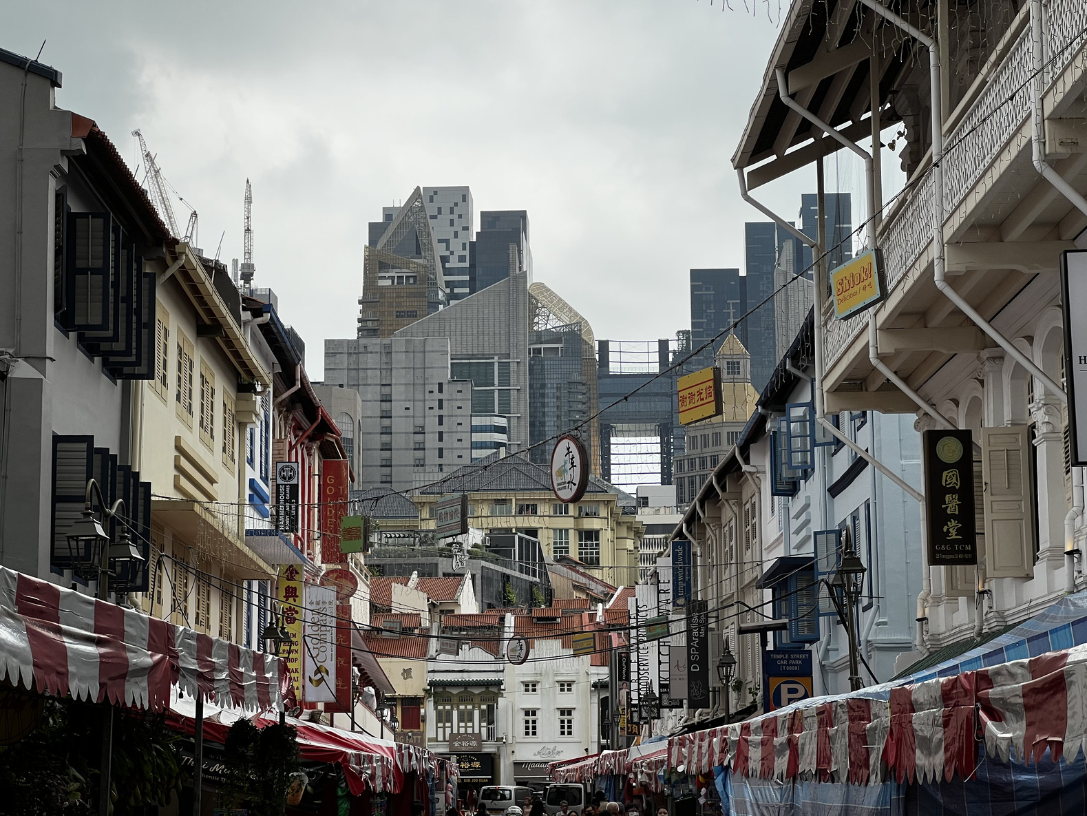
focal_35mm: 78
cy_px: 412
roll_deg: +0.9
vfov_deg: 18.9
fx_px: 2450
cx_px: 546
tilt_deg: +9.4
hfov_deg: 25.0
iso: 32
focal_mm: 9
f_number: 2.8
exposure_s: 1/889
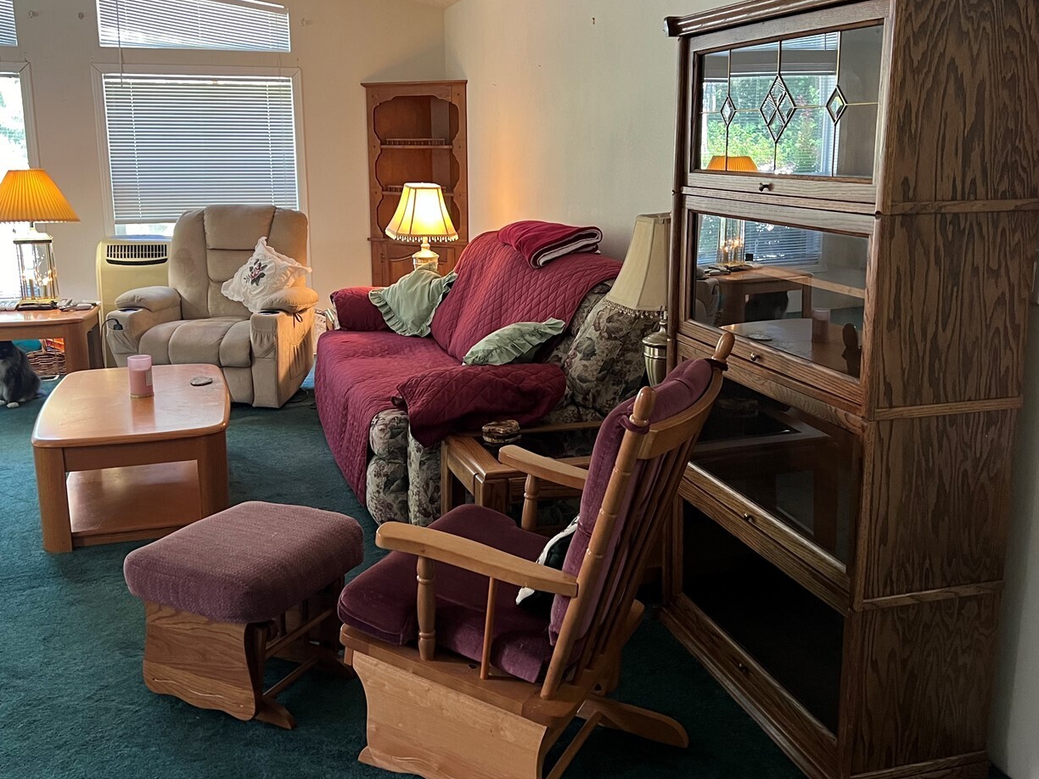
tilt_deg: -11.0
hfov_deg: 54.0
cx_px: 515
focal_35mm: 34
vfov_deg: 41.7
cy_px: 342
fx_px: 1021
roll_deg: -0.8
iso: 250
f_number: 1.5
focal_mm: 5.7
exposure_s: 1/60
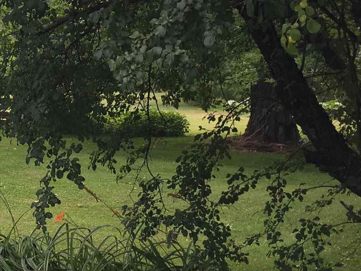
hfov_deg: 19.5
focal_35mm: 88
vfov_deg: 16.6
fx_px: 918
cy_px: 52
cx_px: -173
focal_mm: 4.15
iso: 25
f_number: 2.2
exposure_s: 1/291
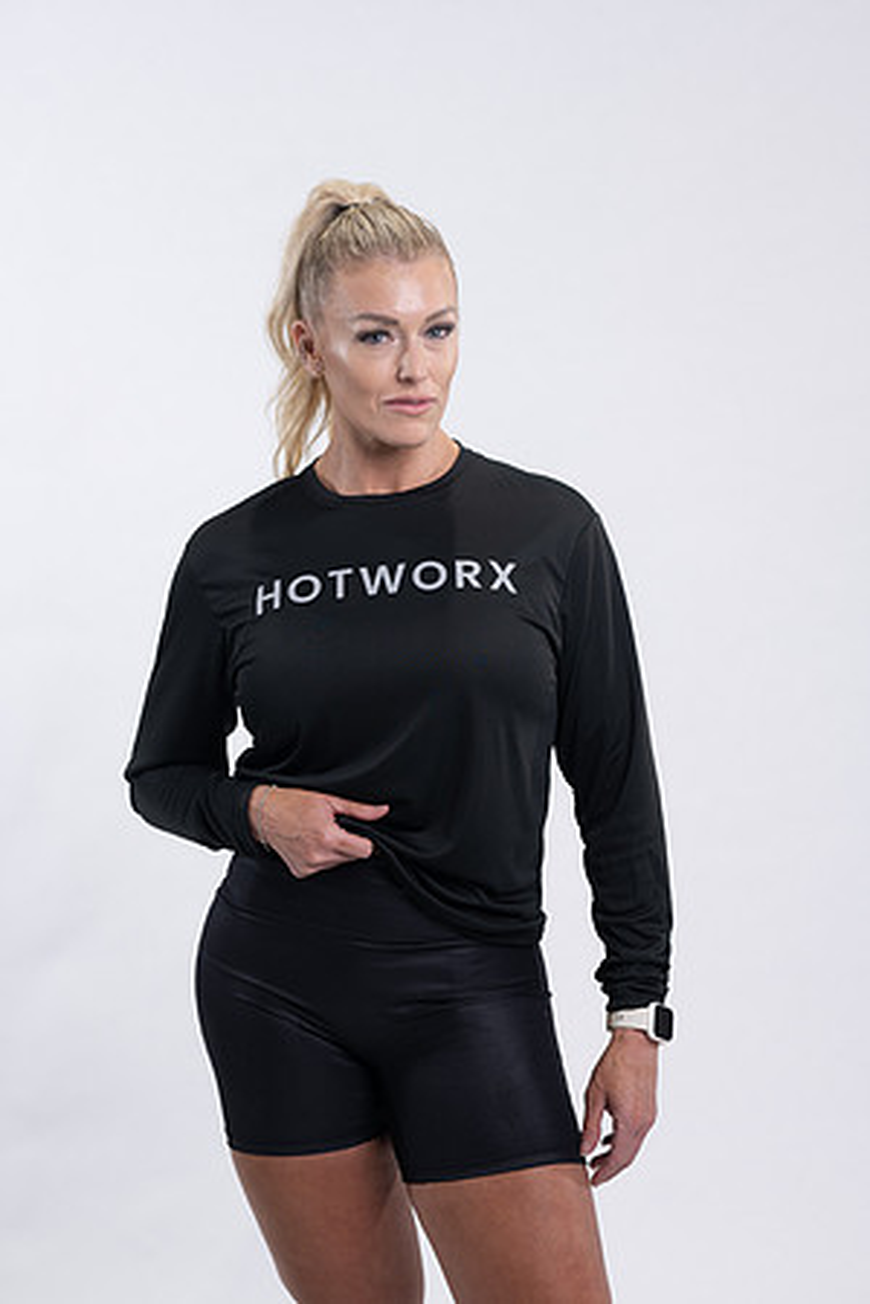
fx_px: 3081
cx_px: 435
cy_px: 652
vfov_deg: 23.9
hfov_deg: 16.1
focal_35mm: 85
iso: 200
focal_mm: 85
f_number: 4
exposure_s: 1/125
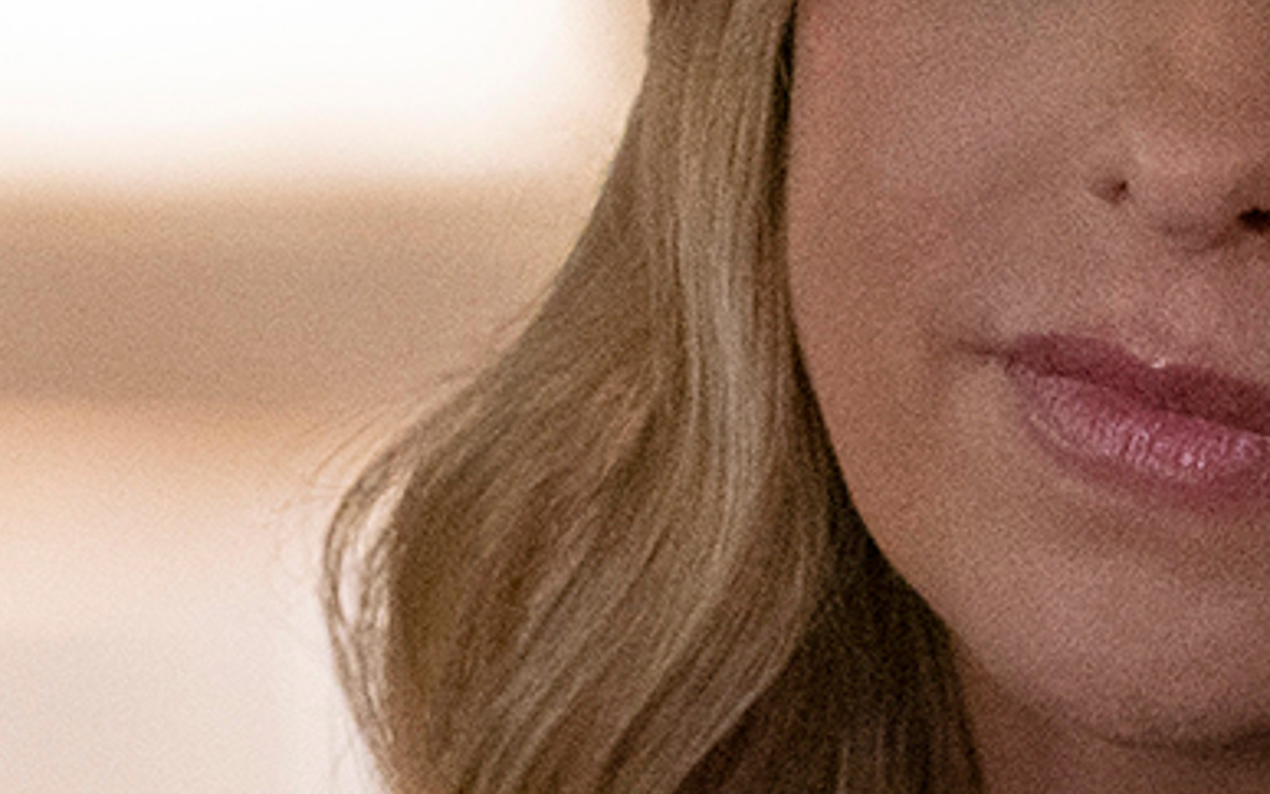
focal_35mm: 791
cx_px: 1080
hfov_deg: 2.7
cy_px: 664
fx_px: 27382
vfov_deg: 1.7
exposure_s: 1/125
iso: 4000
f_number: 3.5
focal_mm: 150
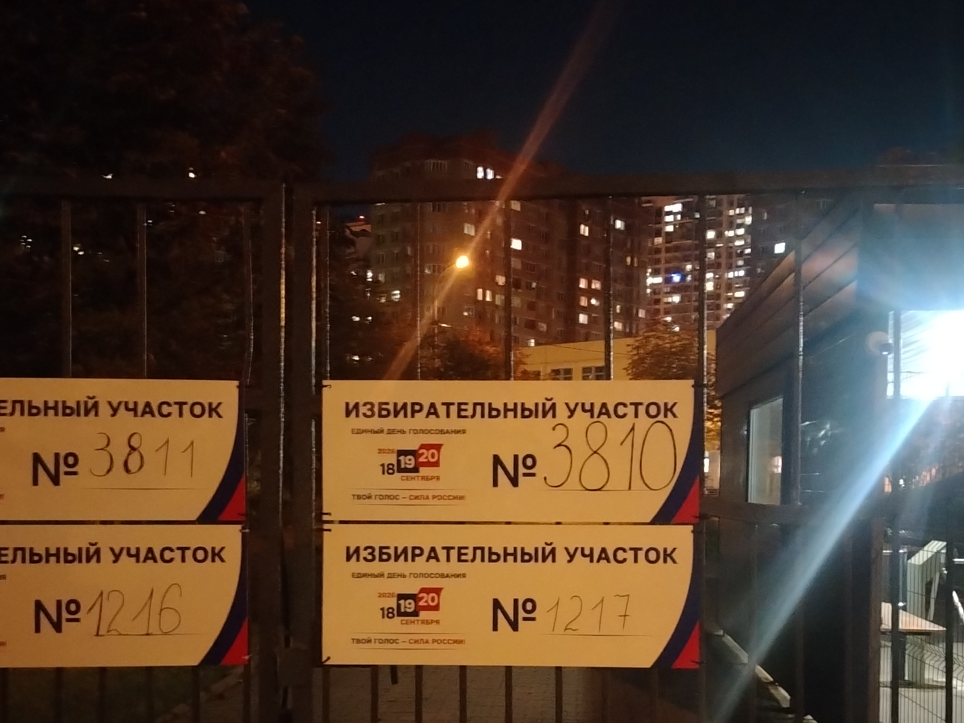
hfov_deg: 47.8
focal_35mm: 39
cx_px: 520
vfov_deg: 36.1
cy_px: 527
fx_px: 1086
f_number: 1.75
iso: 14208
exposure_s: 1/12.5
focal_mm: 5.25
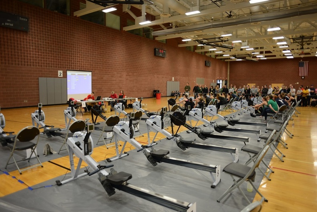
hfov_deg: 73.7
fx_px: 211
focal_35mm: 24
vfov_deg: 53.1
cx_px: 158
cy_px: 106
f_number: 2.8
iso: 160
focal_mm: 24
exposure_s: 1/25
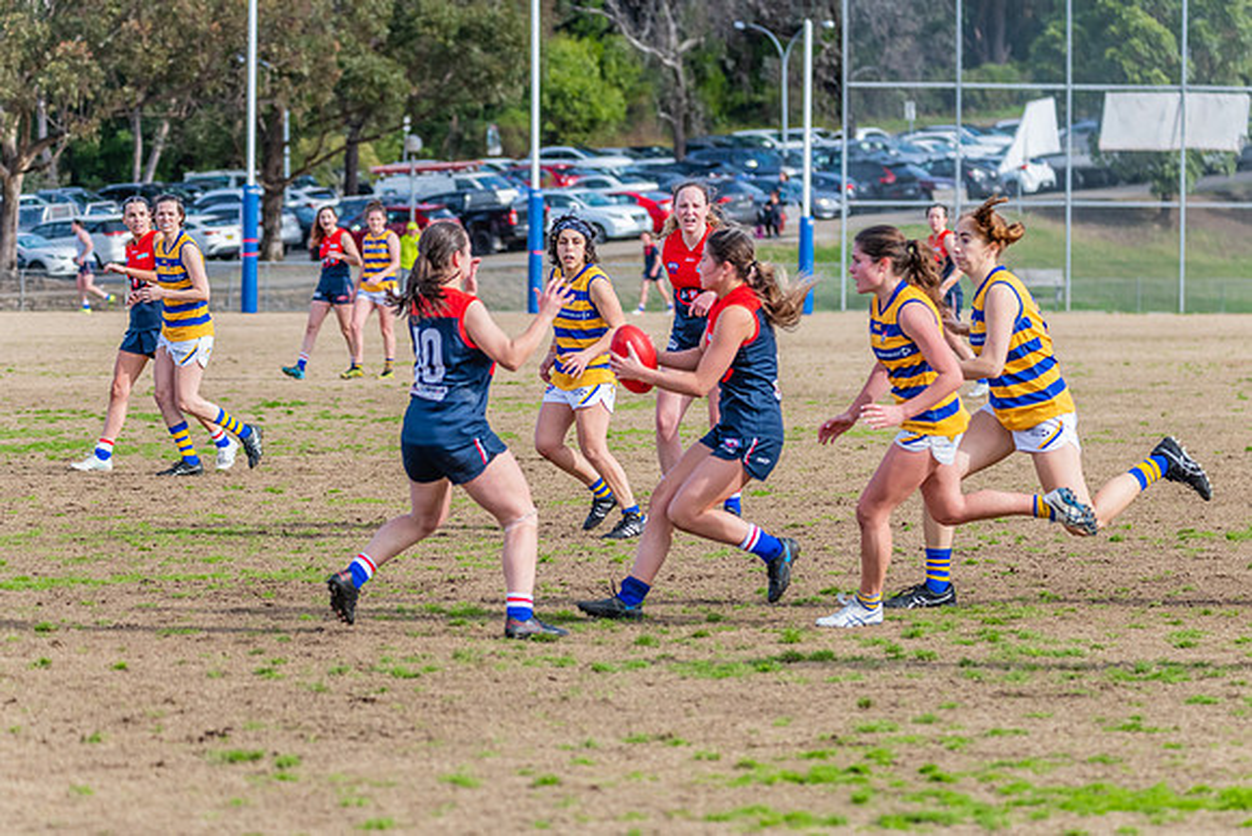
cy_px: 431
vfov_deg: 7.1
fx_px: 6745
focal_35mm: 194
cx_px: 664
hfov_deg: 10.6
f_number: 6.3
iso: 800
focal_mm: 180
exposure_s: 1/1600
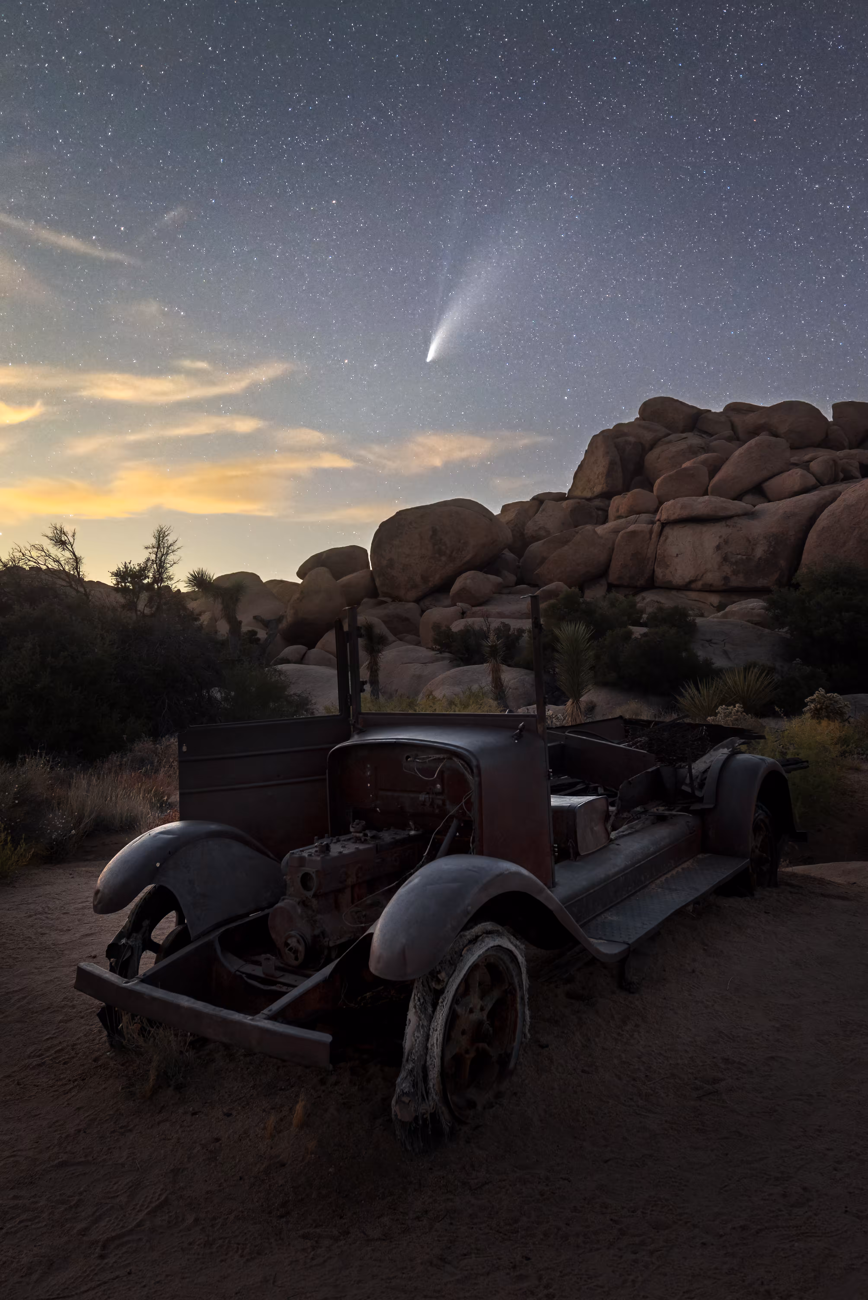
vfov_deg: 78.6
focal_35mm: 22
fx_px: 795
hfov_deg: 57.3
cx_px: 434
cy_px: 650
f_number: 2.8
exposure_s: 13
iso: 6400
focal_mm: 22
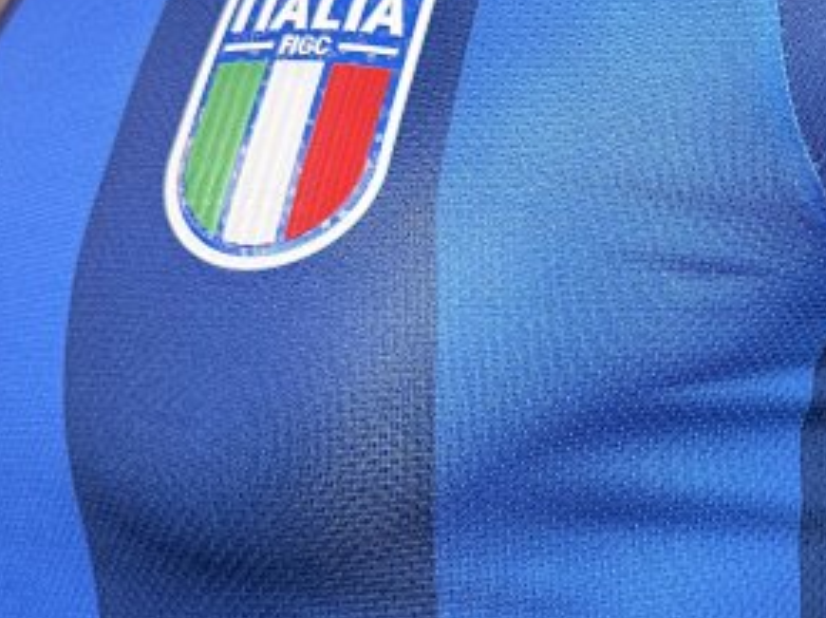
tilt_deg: +1.3
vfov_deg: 27.5
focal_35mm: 53
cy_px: 273
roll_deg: +0.7
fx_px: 1264
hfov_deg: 34.6
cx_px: 709
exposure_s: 1/100
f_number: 1.78
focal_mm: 6.76
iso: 200
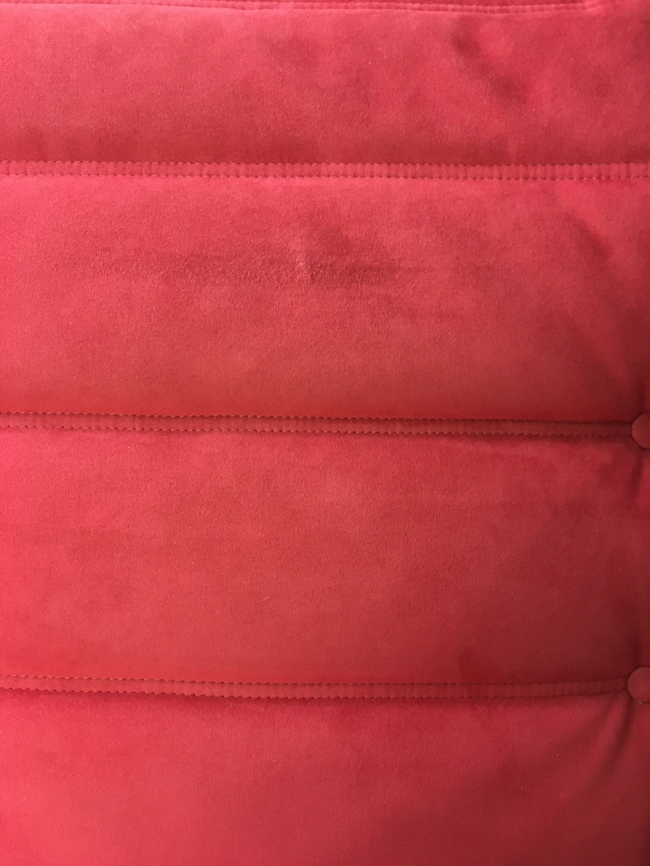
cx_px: 325
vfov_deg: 61.7
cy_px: 433
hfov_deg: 48.2
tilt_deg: -72.6
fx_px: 726
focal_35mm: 29
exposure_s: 1/17
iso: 400
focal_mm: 4.15
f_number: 2.2
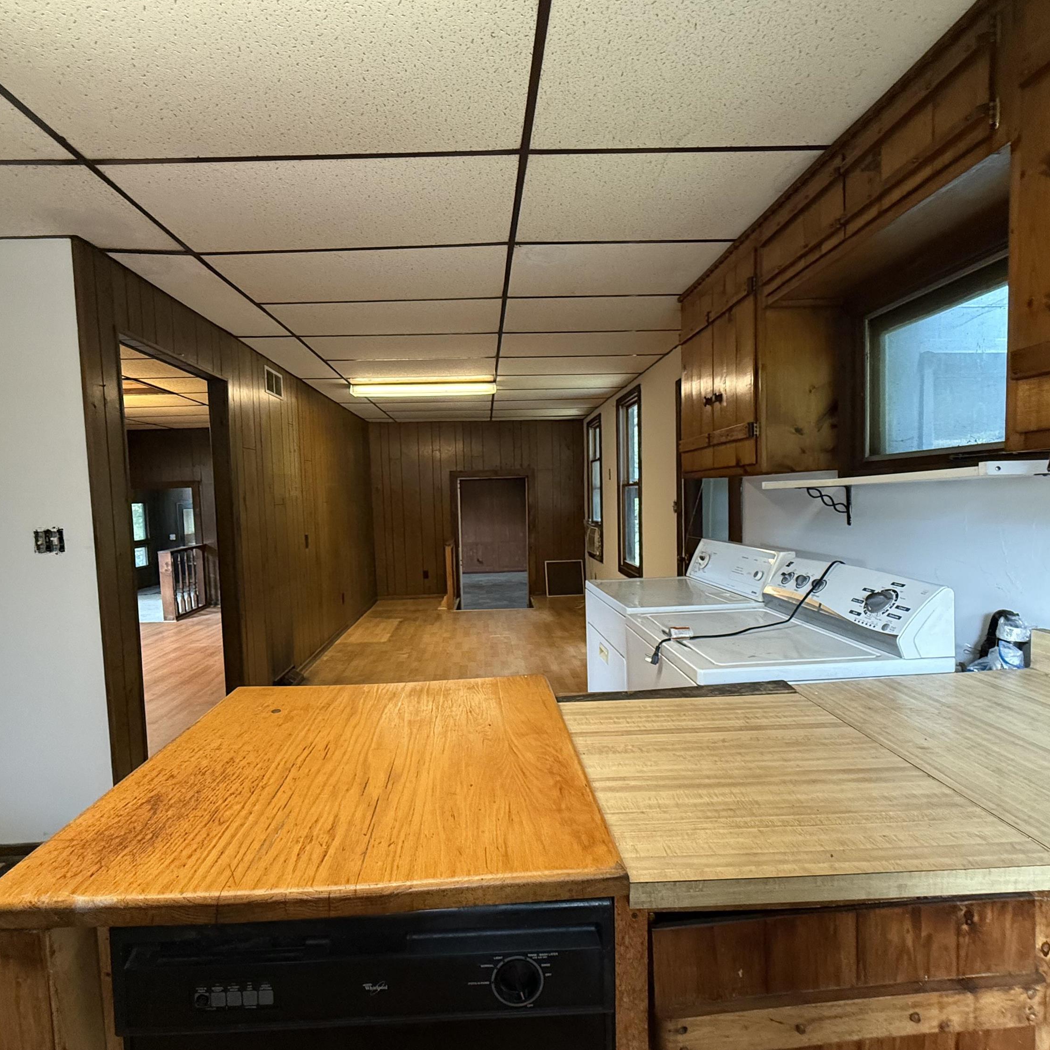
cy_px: 531
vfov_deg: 84.0
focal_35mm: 17
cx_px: 494
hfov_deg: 83.9
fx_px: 583
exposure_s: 1/60
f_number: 2.2
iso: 500
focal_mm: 2.22
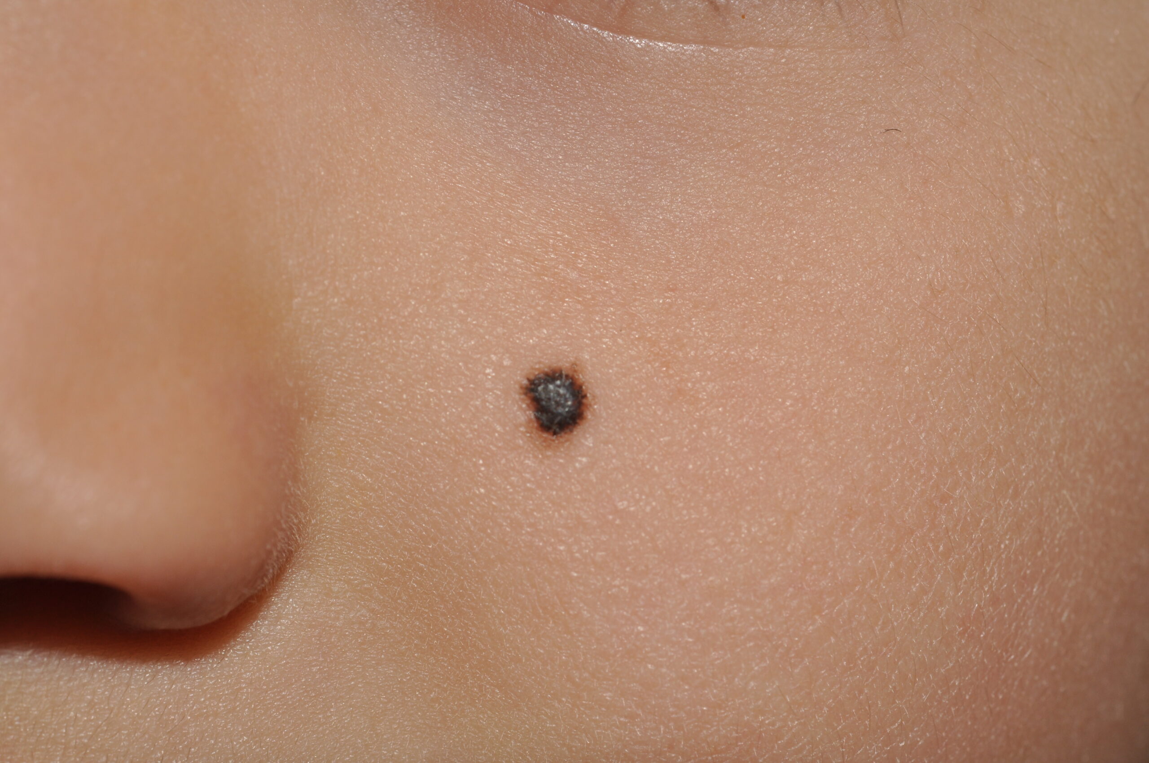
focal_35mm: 90
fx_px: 2869
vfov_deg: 15.1
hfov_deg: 22.6
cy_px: 382
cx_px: 574
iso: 200
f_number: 11
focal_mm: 60
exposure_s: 1/60
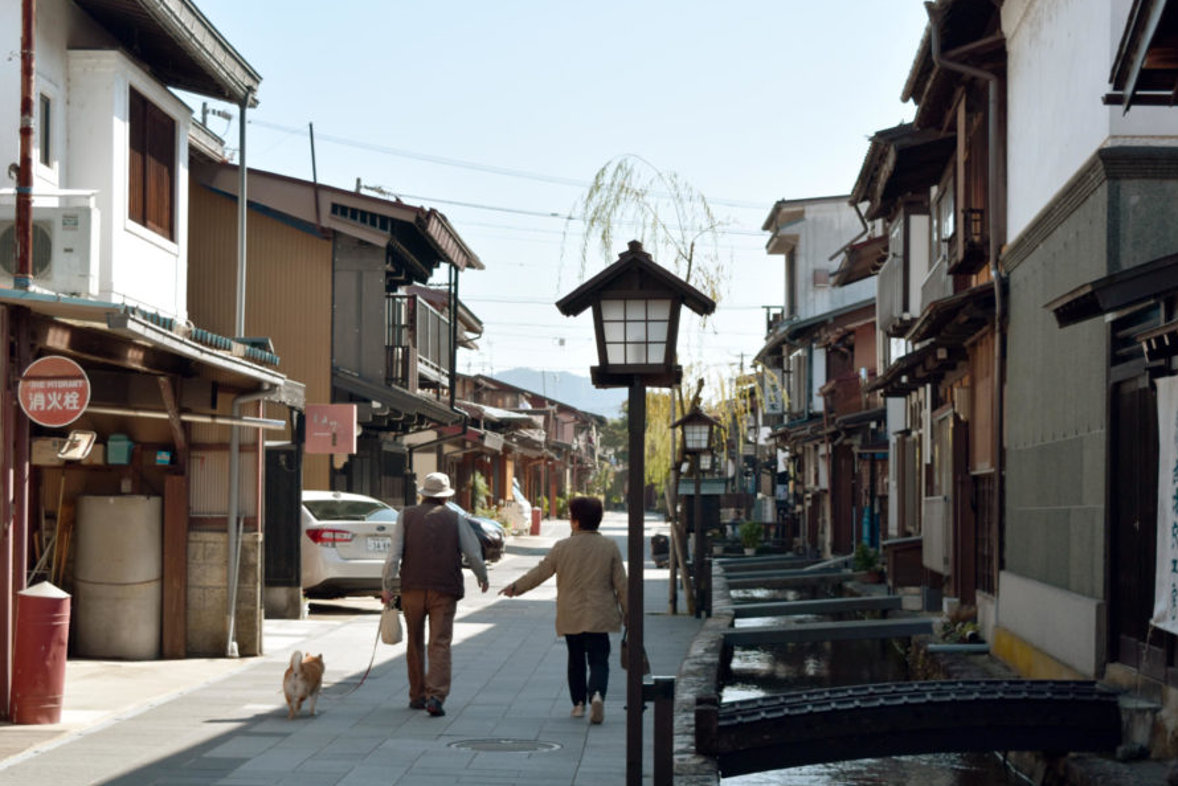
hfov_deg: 29.2
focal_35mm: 69
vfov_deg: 19.7
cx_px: 666
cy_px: 427
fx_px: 2258
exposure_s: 1/1000
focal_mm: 40
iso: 200
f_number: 5
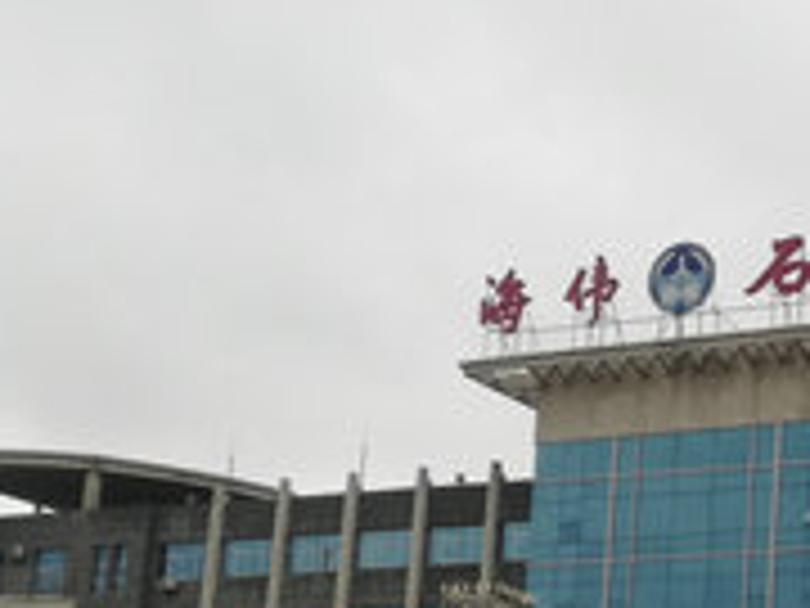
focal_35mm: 88
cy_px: 601
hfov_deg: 21.4
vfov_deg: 16.5
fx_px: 2059
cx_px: 826
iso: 50
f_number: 2.2
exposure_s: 1/335
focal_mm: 3.81
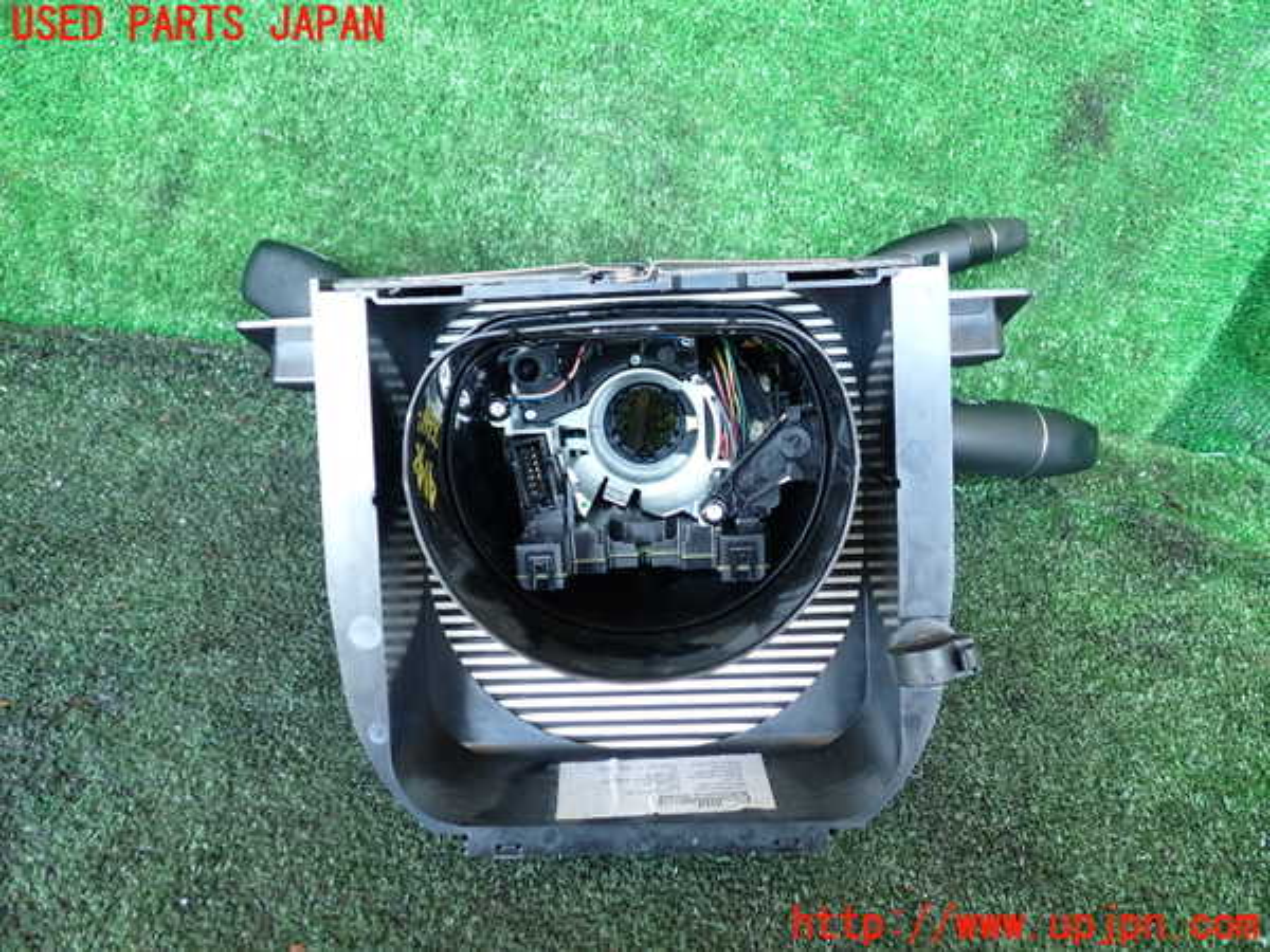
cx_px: 635
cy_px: 476
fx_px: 1101
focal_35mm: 30
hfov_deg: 60.0
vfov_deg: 46.8
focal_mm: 5.4
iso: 200
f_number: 2.3
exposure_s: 1/50
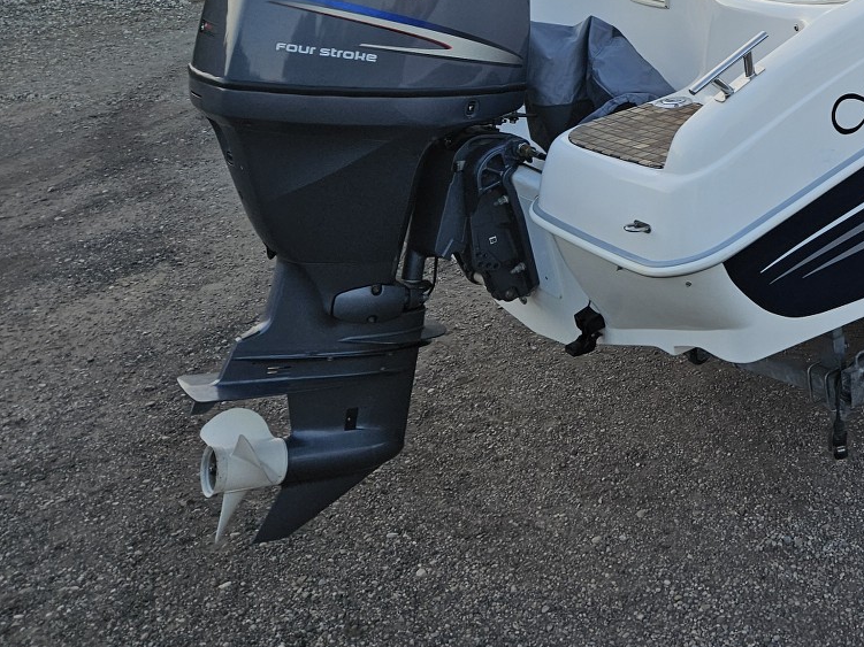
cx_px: 877
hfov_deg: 35.0
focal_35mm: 49
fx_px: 1223
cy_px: 30
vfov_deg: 28.2
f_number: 1.8
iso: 40
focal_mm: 5.4
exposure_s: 1/180
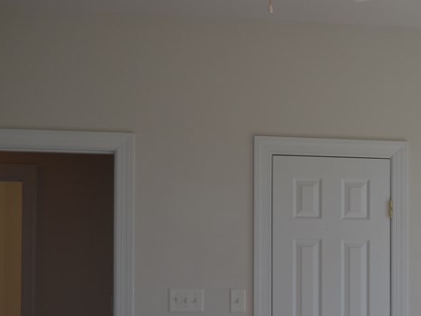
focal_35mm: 82
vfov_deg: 17.6
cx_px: 465
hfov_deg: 22.5
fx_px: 997
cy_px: 312
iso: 200
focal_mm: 24
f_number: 6.3
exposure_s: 1/160
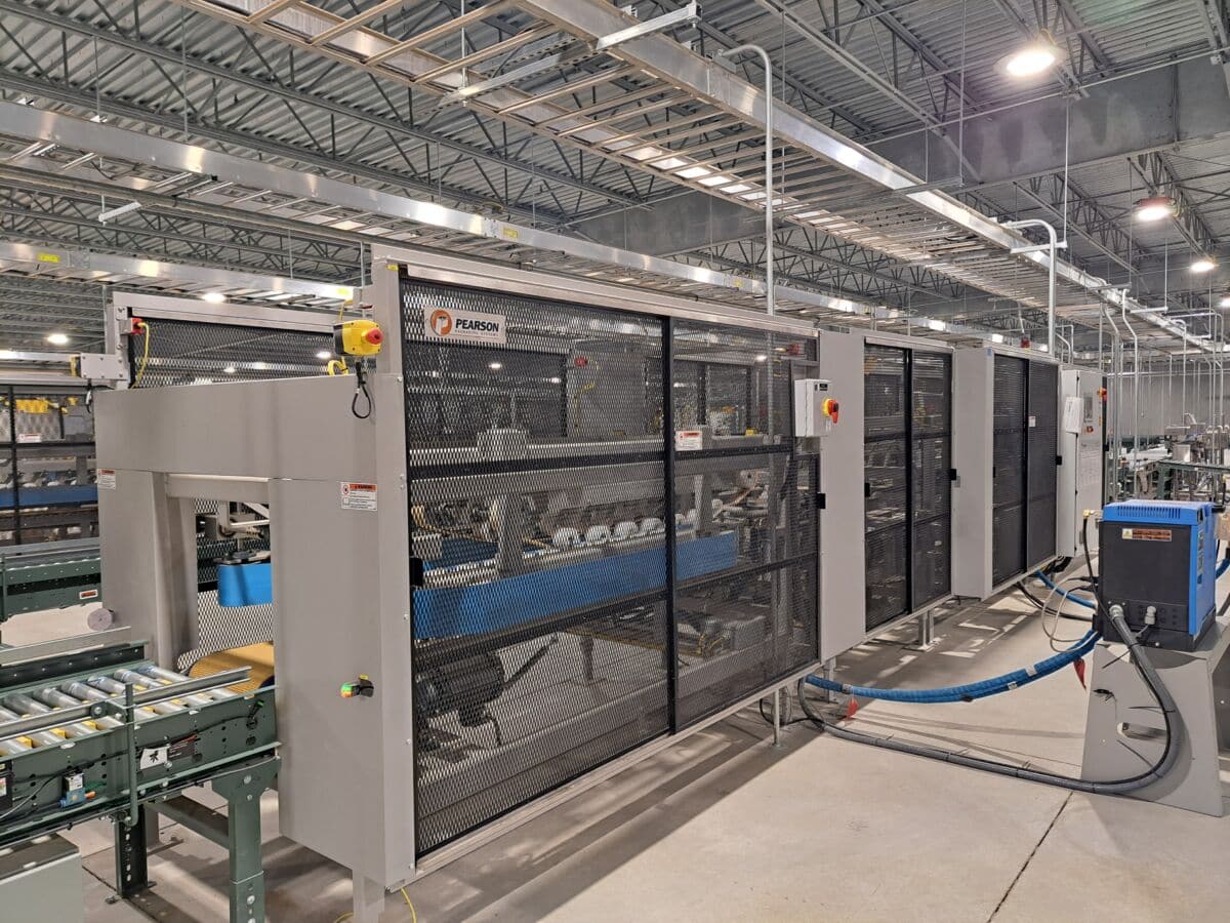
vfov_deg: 56.8
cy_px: 462
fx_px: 853
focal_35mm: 24
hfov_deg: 71.6
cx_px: 615
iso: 200
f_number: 1.8
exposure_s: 1/60
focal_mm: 5.23
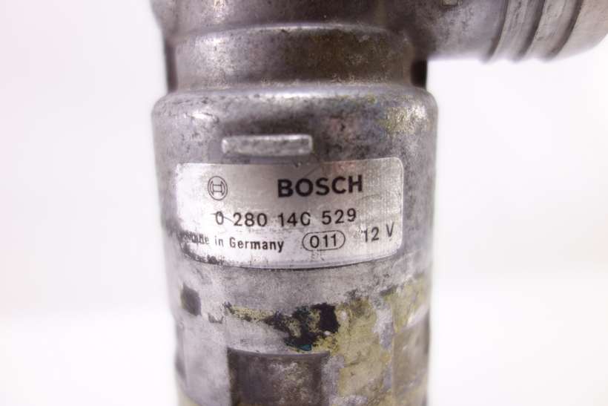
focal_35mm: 28
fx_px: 473
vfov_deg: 46.4
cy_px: 203
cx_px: 304
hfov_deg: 65.5
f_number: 1.8
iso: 125
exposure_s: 1/100
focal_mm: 10.4
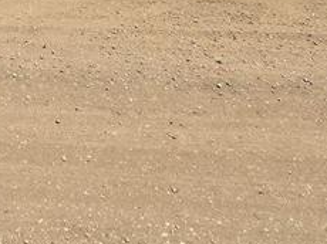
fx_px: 547
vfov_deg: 20.9
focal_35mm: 58
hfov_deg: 31.6
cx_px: 30
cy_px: -133
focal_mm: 2.2
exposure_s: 1/4199
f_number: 2.2
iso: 50
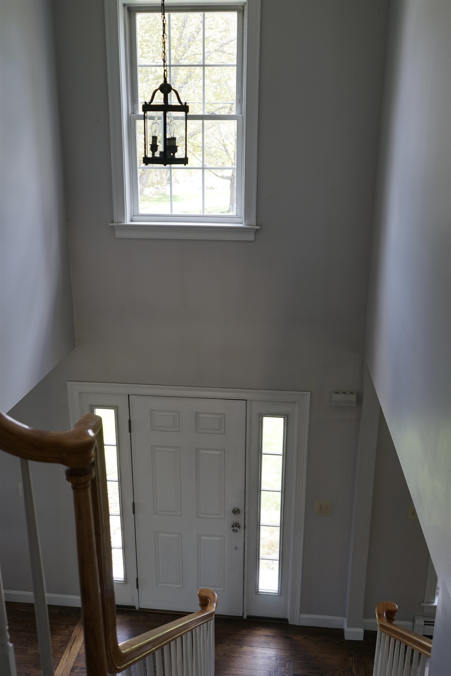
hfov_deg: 45.0
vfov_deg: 63.7
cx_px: 226
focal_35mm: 29
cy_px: 338
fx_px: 545
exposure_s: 1/60
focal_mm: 29
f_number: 4
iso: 125
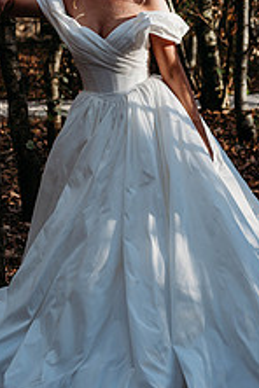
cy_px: 124
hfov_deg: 19.2
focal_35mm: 71
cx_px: 154
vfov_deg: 28.2
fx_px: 766
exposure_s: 1/400
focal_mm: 35
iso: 100
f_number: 2.8
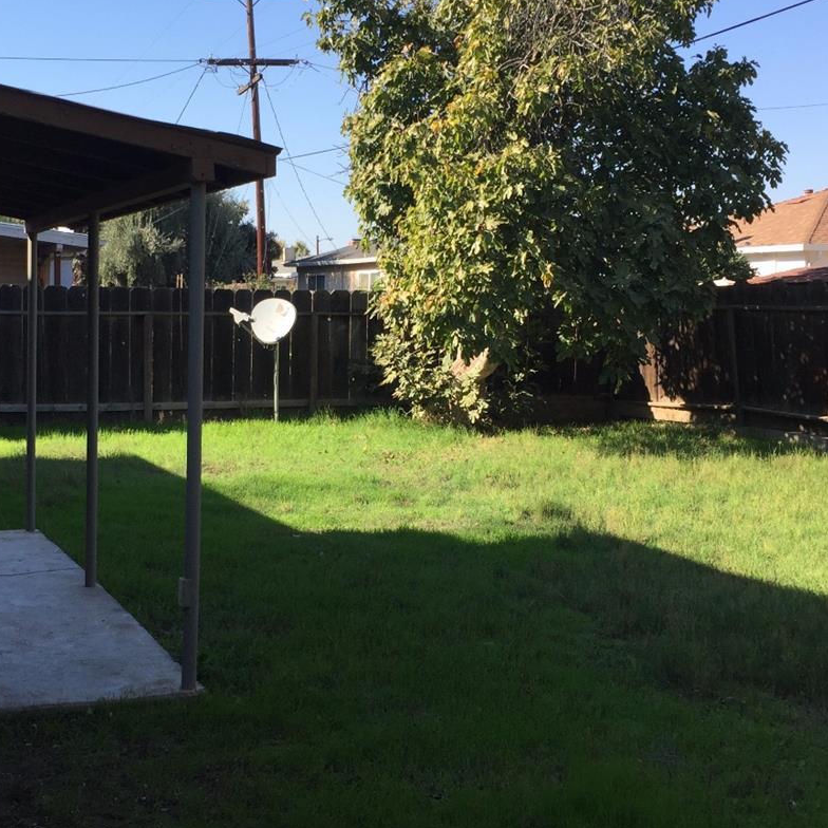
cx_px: 304
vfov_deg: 34.7
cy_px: 395
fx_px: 1326
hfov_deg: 34.5
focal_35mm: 49
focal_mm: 4.15
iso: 32
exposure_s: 1/879
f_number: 2.2
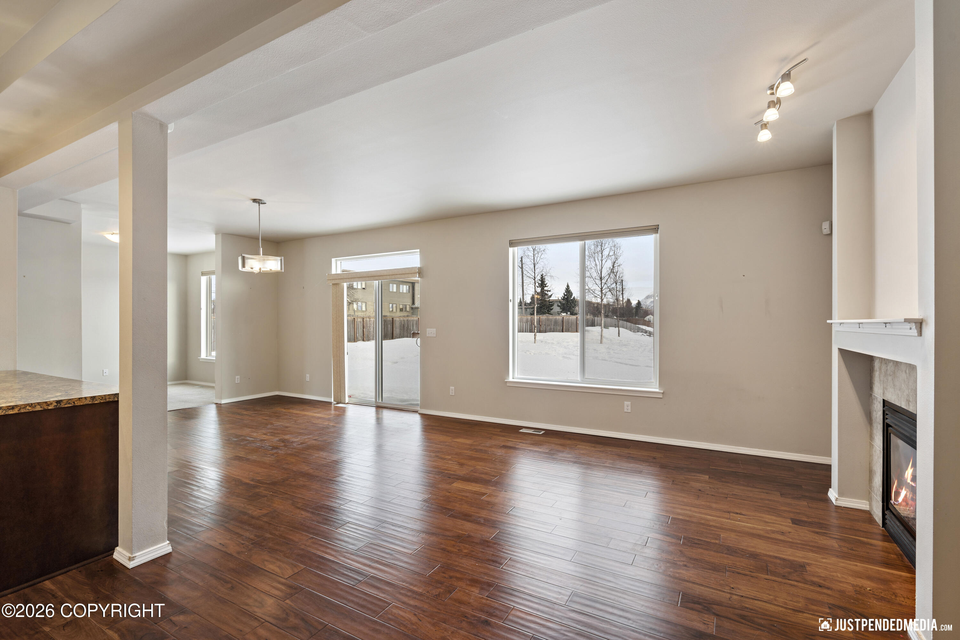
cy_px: 320
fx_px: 427
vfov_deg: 73.7
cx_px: 480
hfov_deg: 96.7
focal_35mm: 16
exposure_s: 1/3
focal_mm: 16
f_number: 8
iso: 100
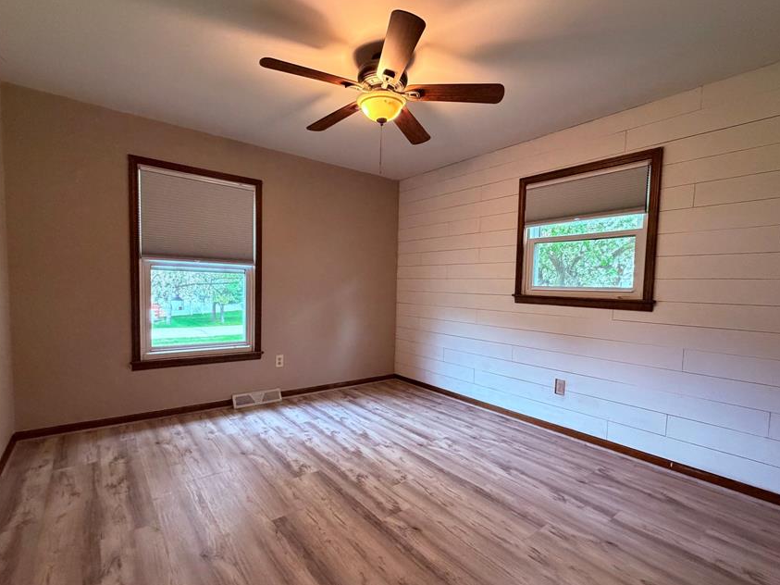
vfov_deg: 74.6
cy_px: 310
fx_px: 383
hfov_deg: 91.0
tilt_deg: -3.6
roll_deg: -1.8
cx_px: 386
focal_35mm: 17
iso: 400
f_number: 2.2
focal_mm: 2.22
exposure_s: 1/60
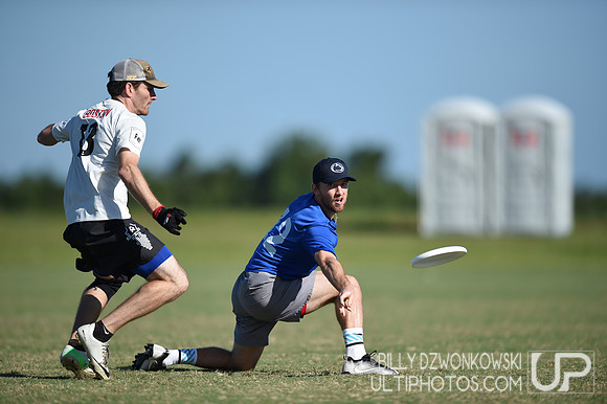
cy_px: 202
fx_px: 6740
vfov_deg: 3.4
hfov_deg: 5.2
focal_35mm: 400
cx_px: 304
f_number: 2.8
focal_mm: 400
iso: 200
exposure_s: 1/5000
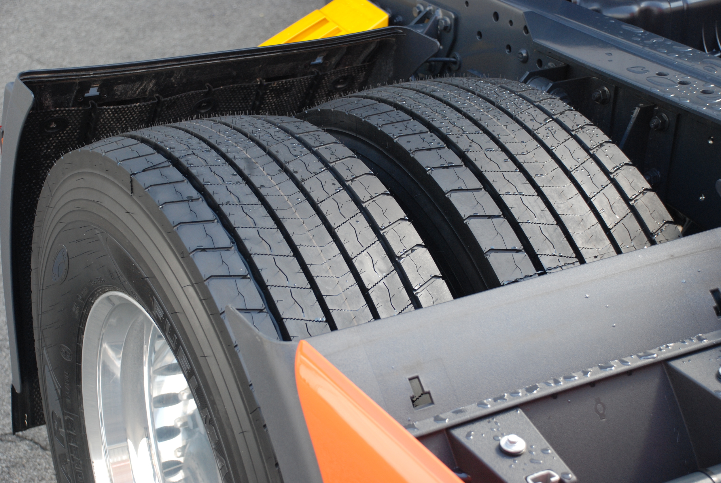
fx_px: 1324
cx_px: 360
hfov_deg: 30.5
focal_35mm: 66
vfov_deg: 20.7
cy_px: 242
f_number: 4.8
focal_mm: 44
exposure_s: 1/80
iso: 320
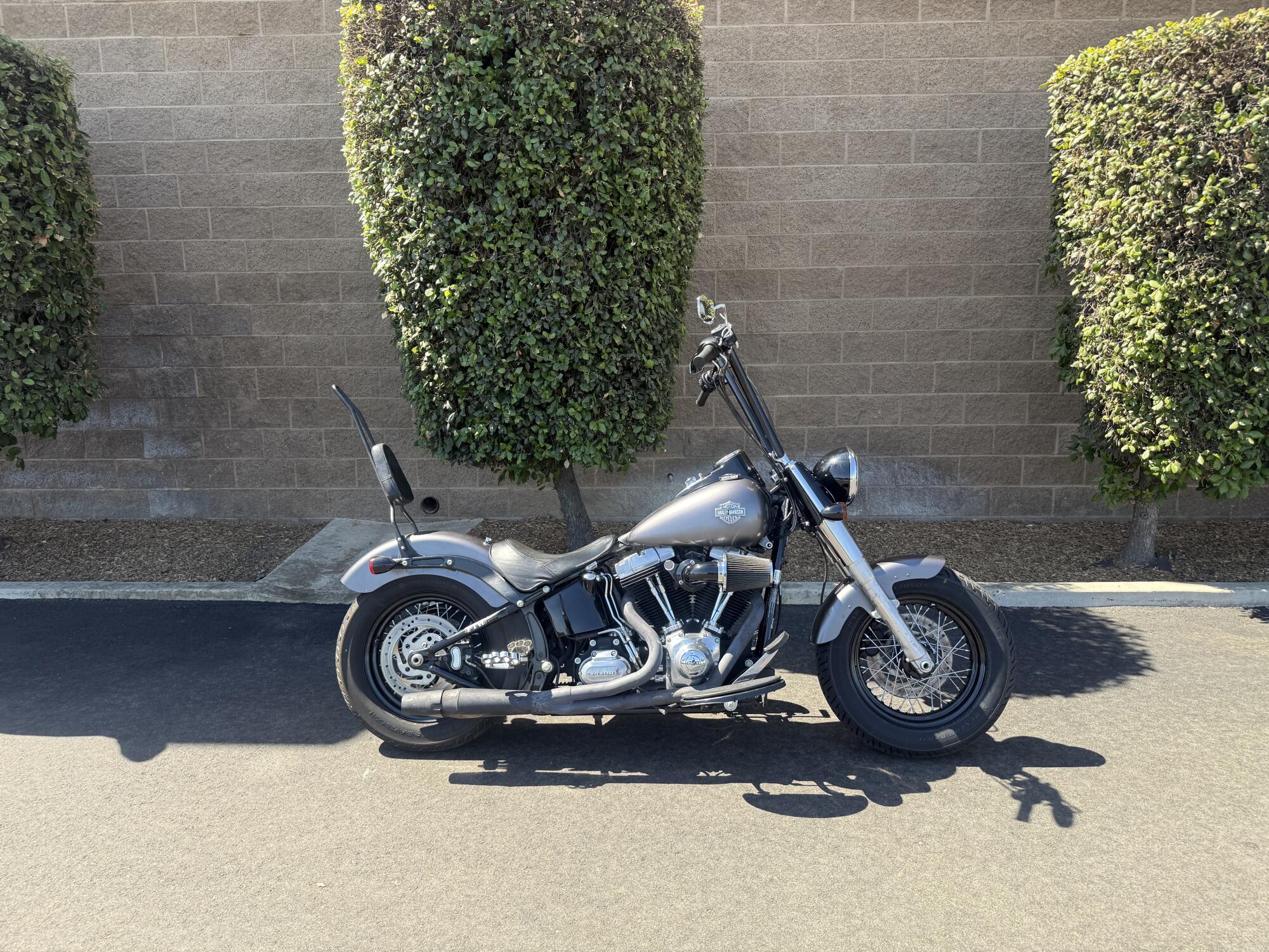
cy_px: 476
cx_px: 634
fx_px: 880
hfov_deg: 71.6
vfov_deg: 56.8
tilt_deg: -7.7
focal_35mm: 24
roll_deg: -0.4
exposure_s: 1/788
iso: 100
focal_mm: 6.76
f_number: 1.78
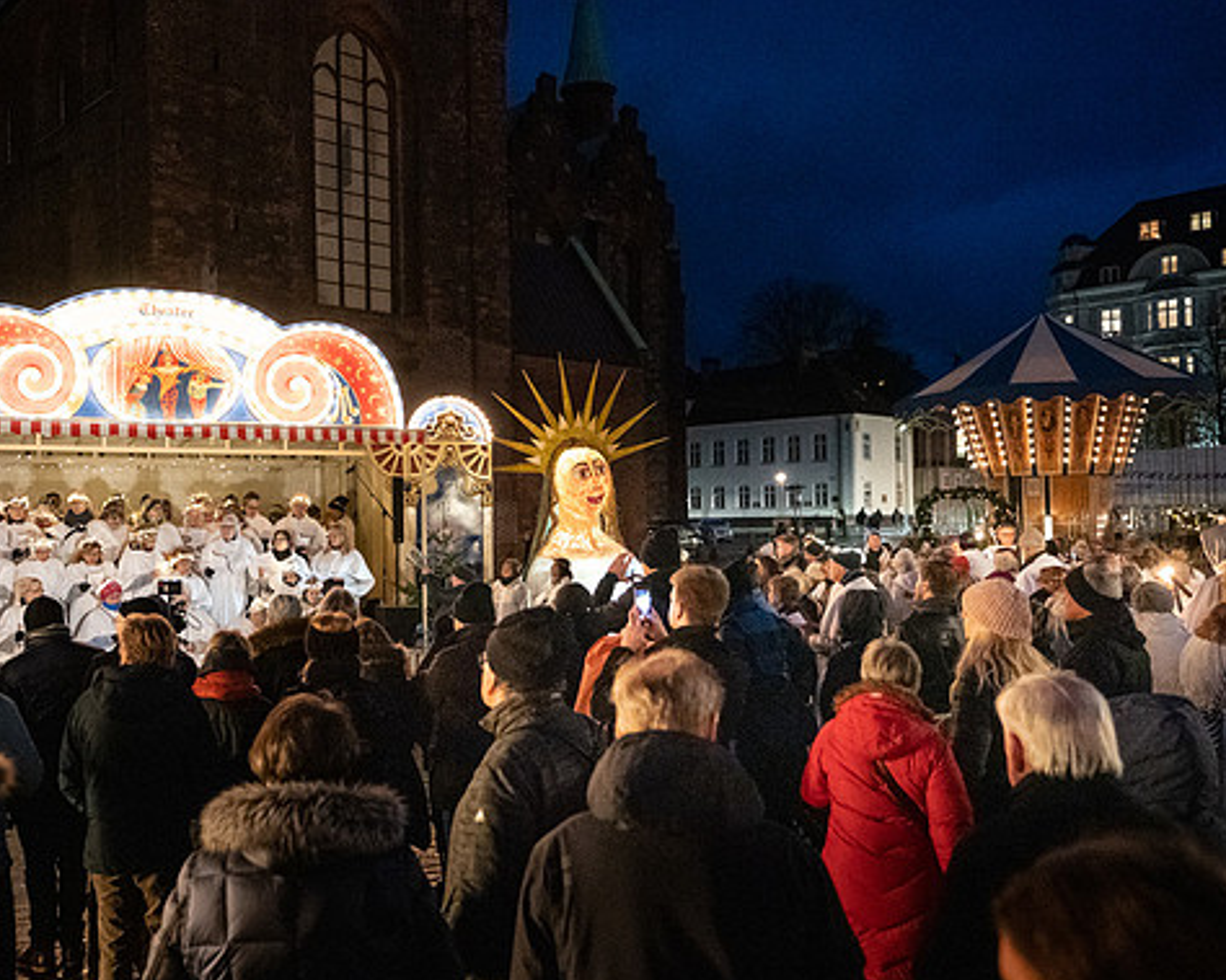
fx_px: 1125
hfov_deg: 56.8
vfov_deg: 47.1
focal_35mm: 31
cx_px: 499
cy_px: 498
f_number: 2.8
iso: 16000
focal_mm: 27
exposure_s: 1/250
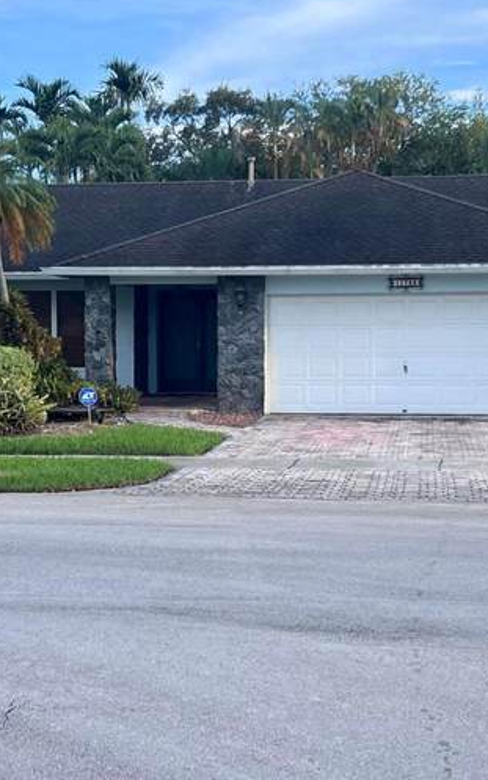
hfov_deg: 18.3
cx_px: 169
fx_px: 1510
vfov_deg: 28.9
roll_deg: -0.2
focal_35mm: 71
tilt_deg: -6.2
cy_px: 479
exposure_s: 1/887
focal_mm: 5.7
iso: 50
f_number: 1.5
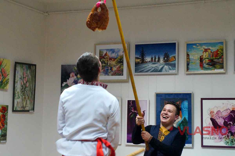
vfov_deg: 18.2
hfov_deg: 27.0
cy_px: 78
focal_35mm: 75
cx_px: 118
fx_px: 489
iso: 3200
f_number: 5.6
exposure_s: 1/50
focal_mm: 50
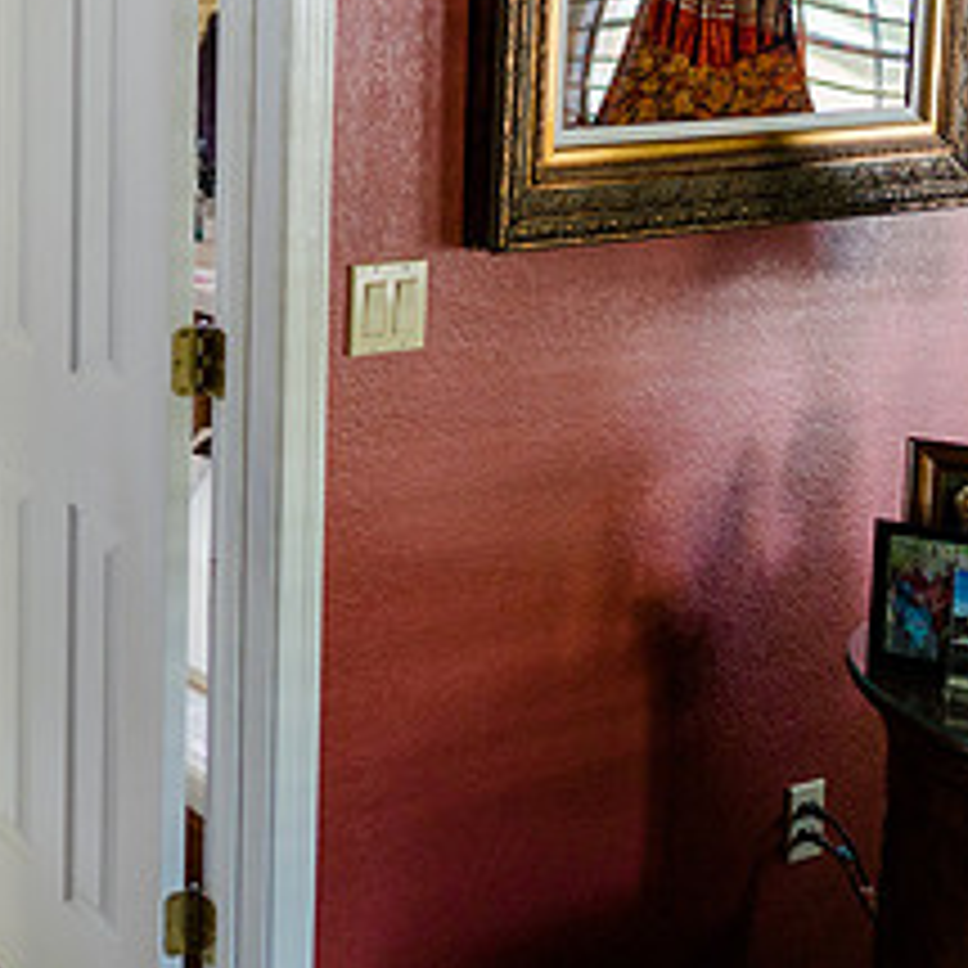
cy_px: 151
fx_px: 1740
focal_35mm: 55
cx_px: -216
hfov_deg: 27.2
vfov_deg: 30.1
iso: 800
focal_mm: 24
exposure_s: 1/250
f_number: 1.4
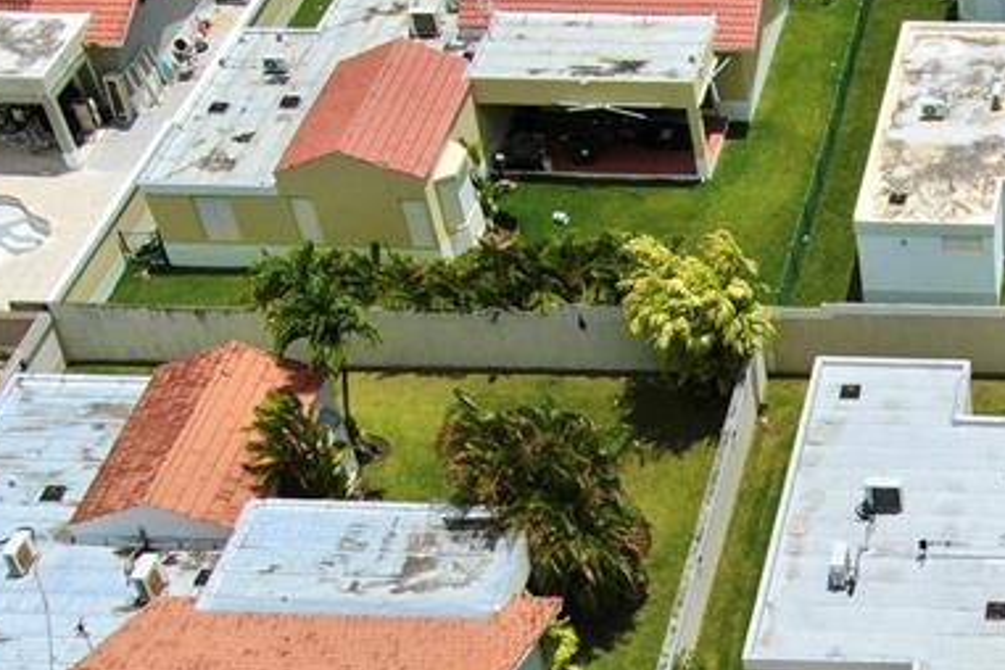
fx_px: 2261
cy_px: 805
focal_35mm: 81
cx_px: 1100
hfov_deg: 23.5
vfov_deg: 16.2
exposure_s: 1/3200
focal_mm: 5
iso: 100
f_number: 3
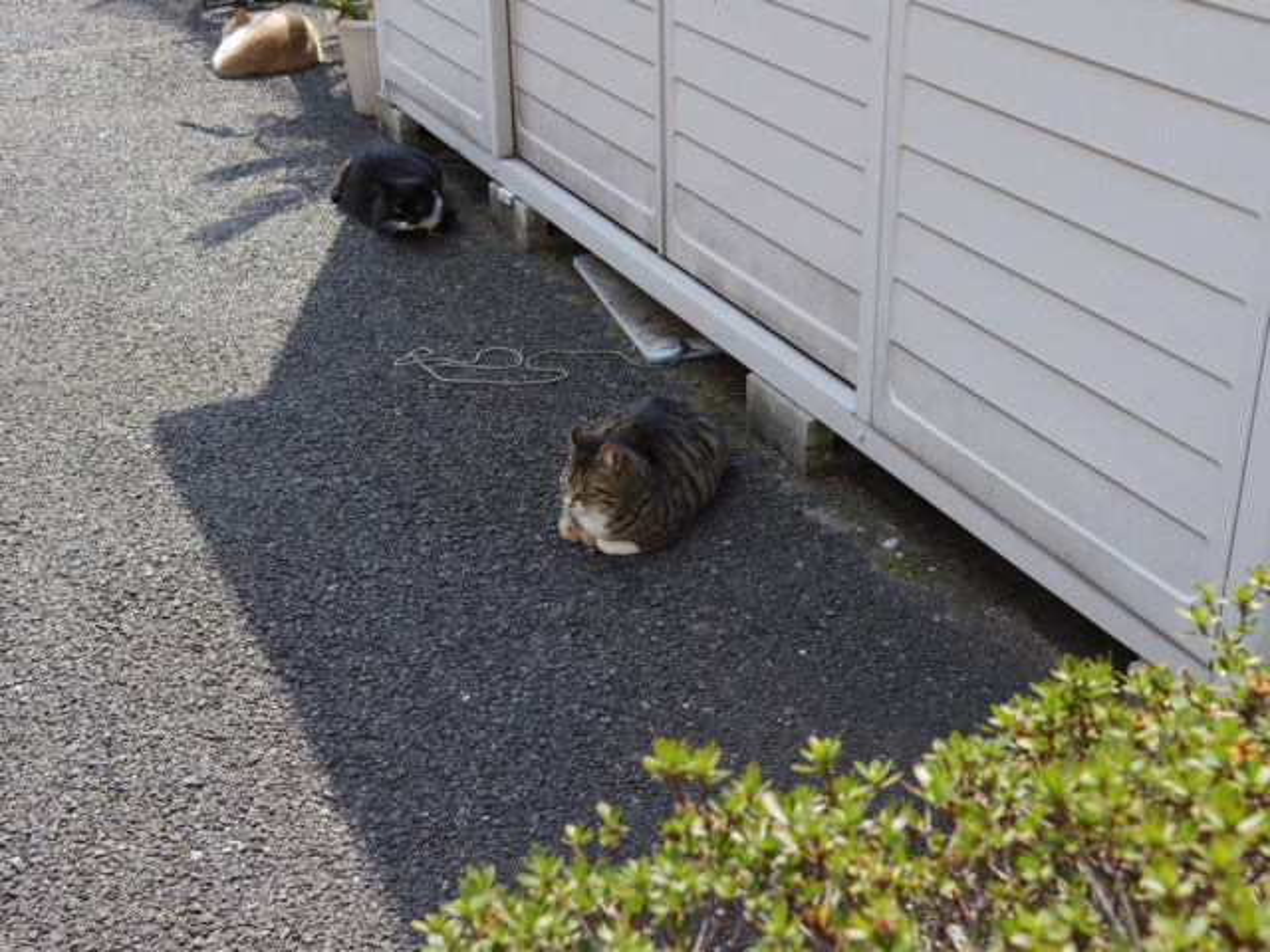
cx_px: 635
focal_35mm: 47
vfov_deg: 30.9
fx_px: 1724
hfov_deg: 40.4
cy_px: 476
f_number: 3.2
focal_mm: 8.5
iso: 200
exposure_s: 1/800
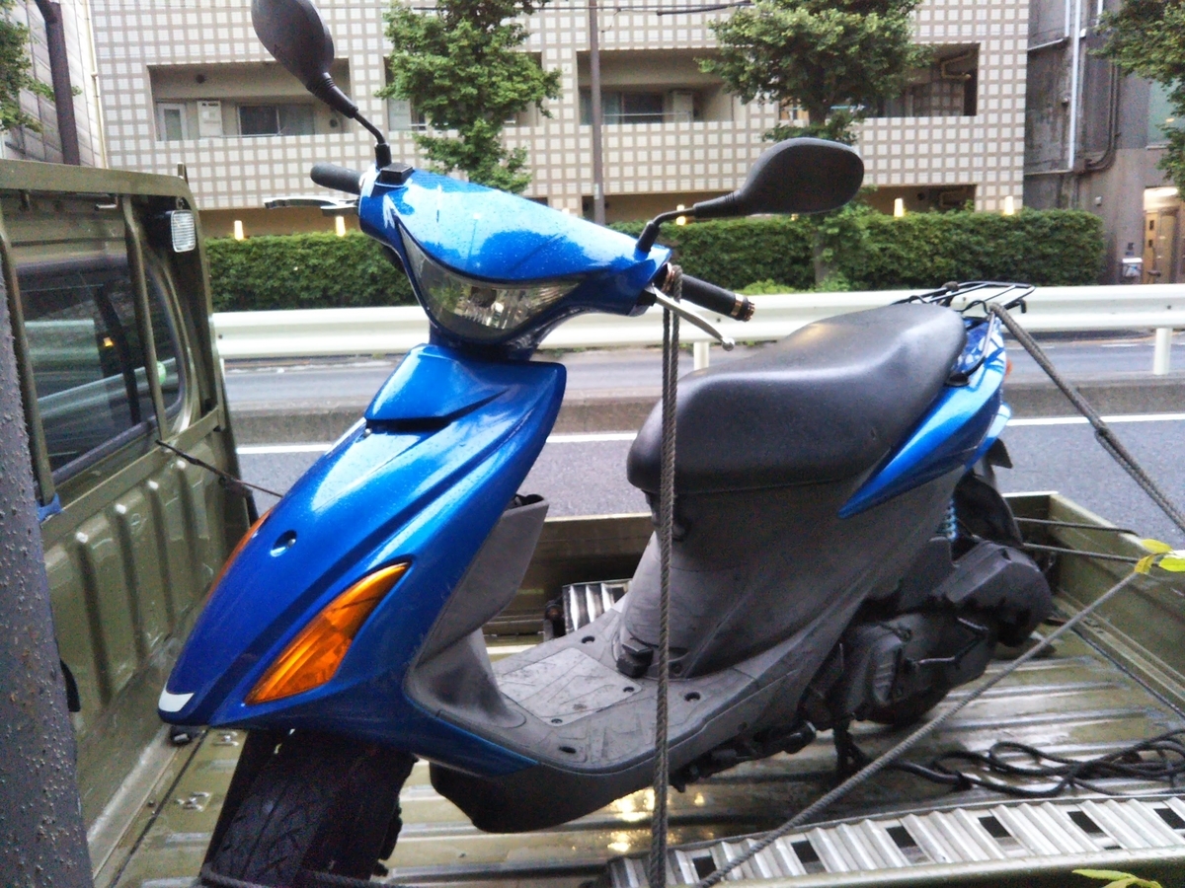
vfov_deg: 46.8
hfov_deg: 60.0
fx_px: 1027
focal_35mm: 30
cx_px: 592
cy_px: 444
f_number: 2.2
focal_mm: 4
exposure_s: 1/23
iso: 278
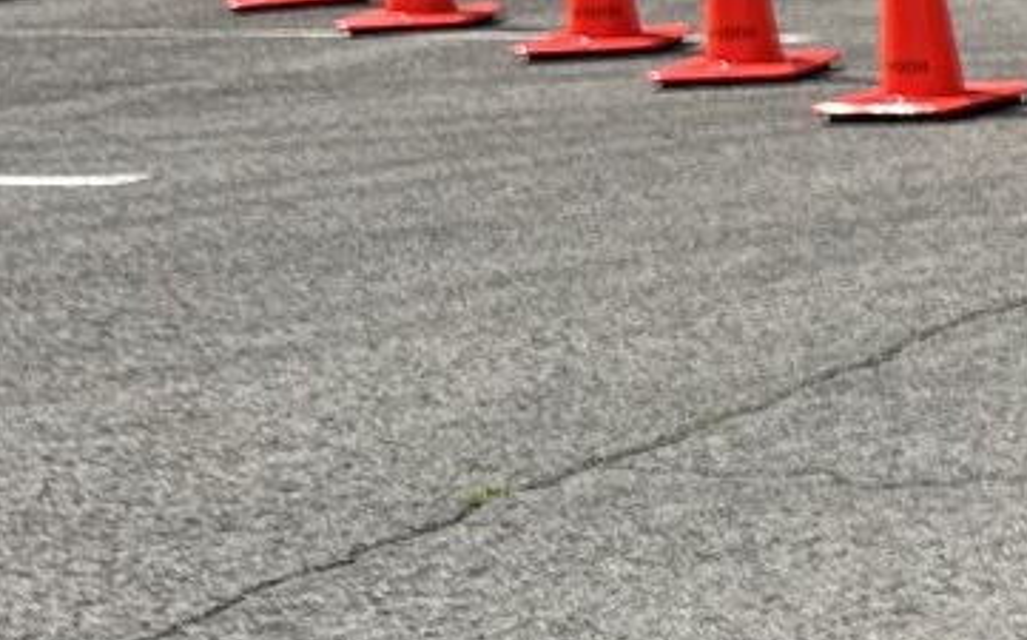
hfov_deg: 13.0
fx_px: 3552
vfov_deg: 10.3
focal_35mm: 127
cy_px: 132
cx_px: 2356
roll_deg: +1.5
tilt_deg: -9.8
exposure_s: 1/4274
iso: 50
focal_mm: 5.7
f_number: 1.5
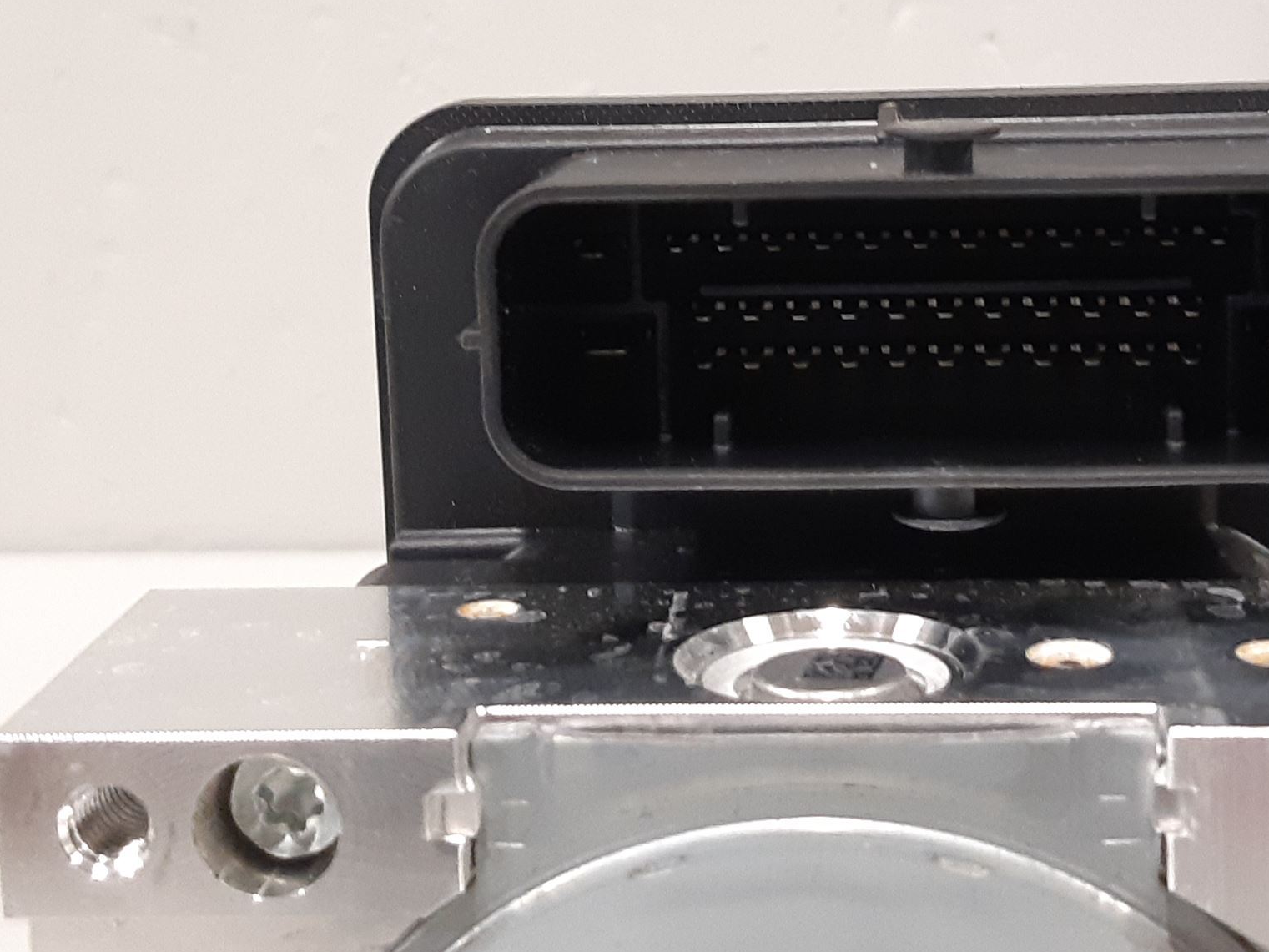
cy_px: 363
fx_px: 1283
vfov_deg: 40.4
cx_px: 799
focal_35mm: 35
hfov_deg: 52.0
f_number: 1.7
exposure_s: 1/50
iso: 320
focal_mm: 3.93
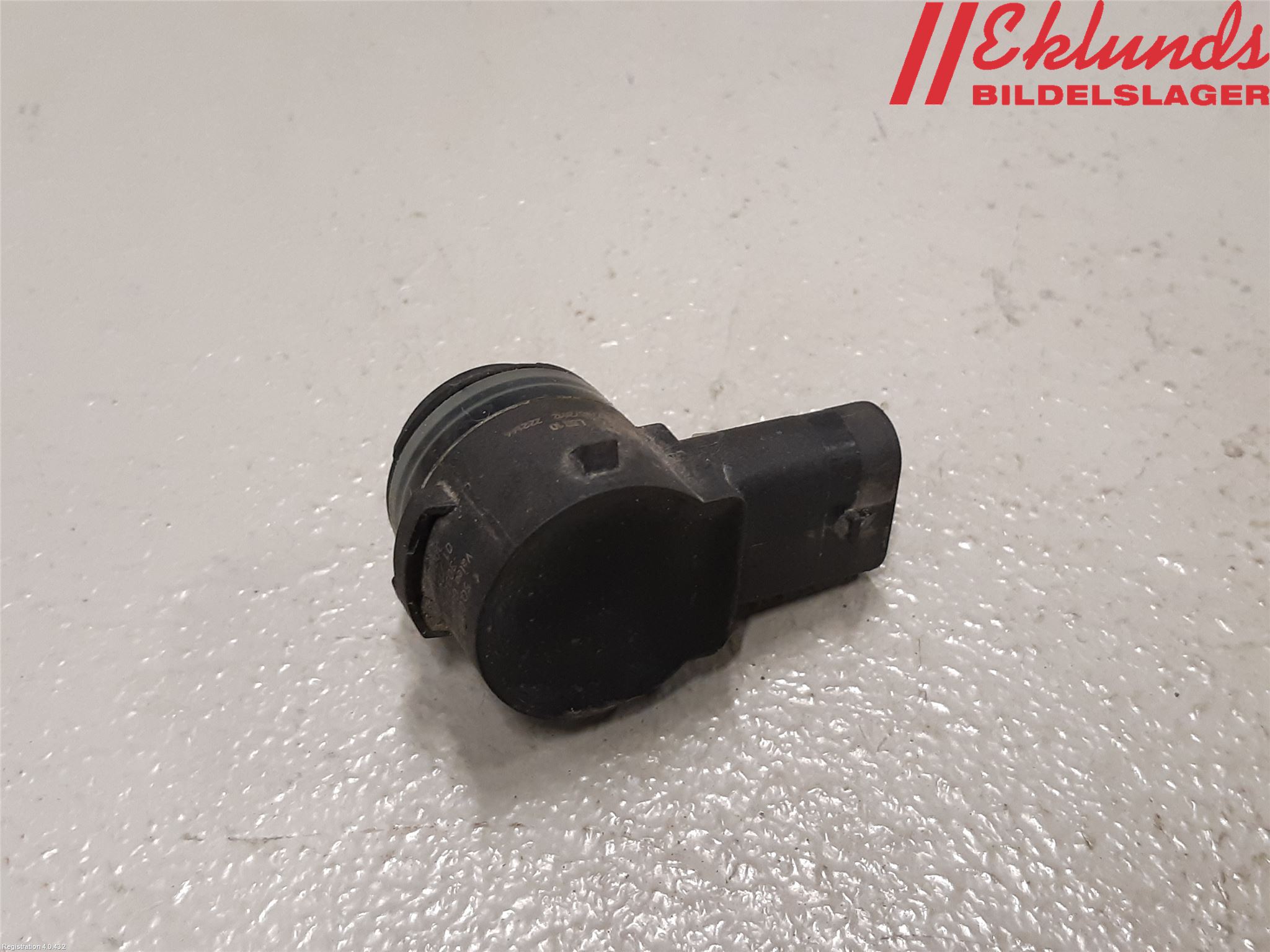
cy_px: 476
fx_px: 954
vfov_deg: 53.1
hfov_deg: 67.3
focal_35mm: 26
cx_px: 635
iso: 200
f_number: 1.7
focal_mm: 3.93
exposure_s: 1/50
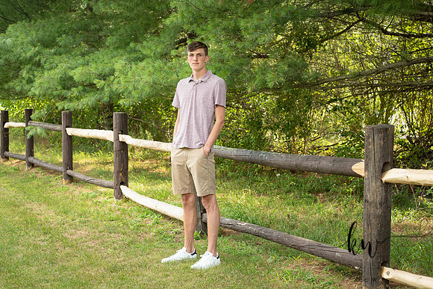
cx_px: 216
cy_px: 144
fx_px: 842
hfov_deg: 28.8
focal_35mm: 70
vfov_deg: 19.5
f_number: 6.3
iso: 500
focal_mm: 70
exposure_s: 1/200
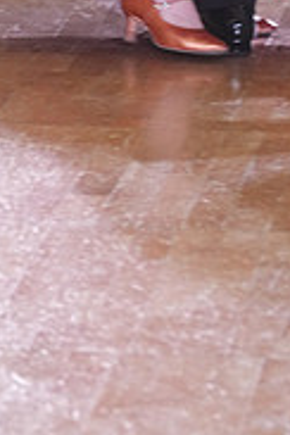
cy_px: -164
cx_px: 75
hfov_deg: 2.3
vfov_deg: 3.5
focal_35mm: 586
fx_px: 7080
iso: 4000
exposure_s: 1/200
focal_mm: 185
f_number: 7.1
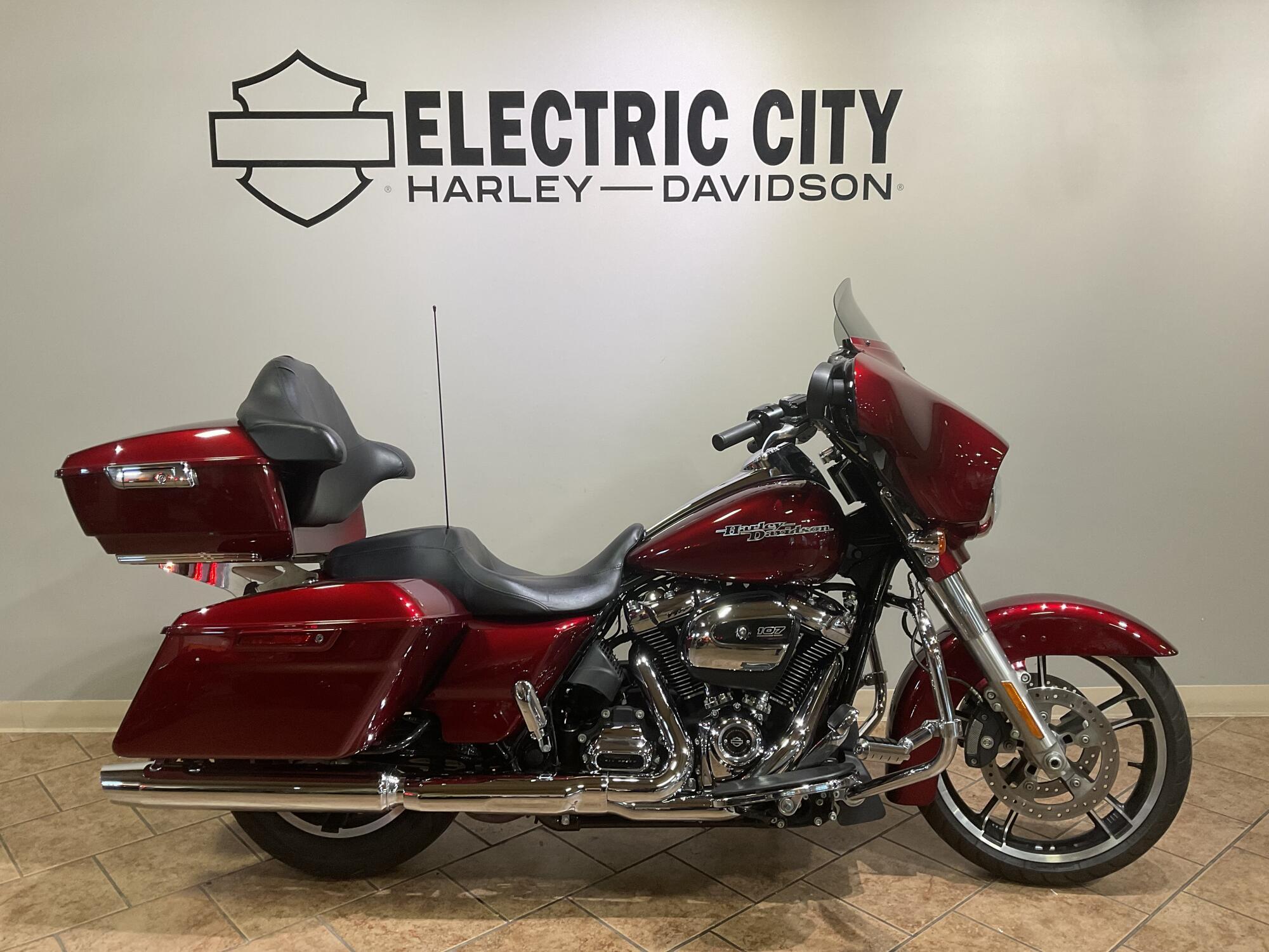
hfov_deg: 61.7
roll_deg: +0.4
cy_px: 476
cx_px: 634
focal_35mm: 29
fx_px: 1063
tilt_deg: -9.7
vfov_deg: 48.2
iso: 50
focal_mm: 3
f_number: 1.8
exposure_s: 1/60
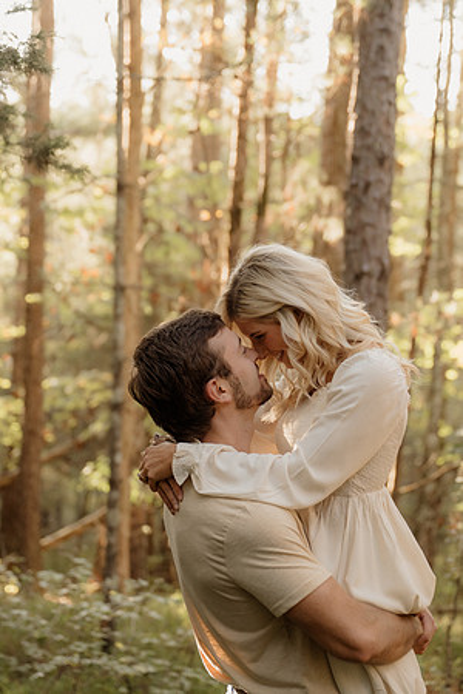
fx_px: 1736
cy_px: 347
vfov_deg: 22.6
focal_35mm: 90
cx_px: 232
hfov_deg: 15.2
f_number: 2.8
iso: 500
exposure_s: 1/125
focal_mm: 60
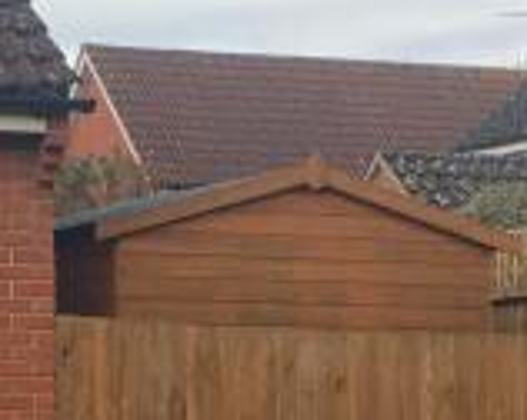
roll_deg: +0.6
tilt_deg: -7.0
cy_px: 740
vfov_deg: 8.1
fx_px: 2866
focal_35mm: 184
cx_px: 267
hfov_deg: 10.5
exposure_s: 1/506
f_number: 2.2
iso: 25
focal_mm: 4.15
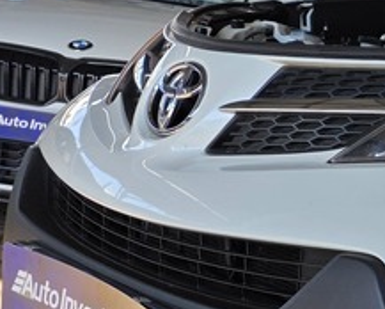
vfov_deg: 14.5
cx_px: 795
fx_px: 1209
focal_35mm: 106
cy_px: 227
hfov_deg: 14.6
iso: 12
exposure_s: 1/199
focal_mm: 6.25
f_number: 1.7
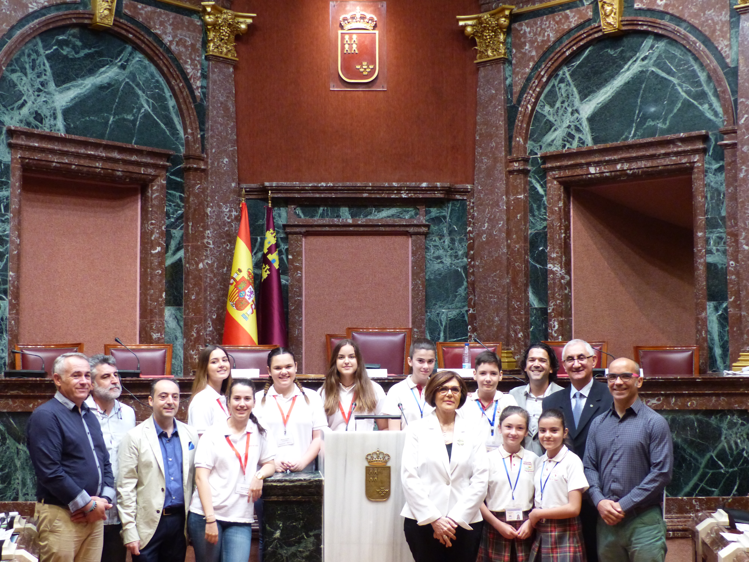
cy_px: 281
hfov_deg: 38.2
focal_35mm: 50
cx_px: 374
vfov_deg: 29.1
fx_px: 1082
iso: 400
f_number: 2.8
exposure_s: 1/25
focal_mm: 9.1
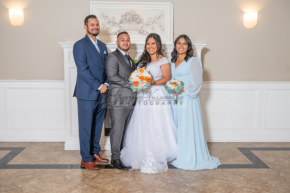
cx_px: 145
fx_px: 306
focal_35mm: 38
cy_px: 96
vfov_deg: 35.1
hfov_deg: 50.7
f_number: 4.5
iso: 640
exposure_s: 1/160
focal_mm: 38
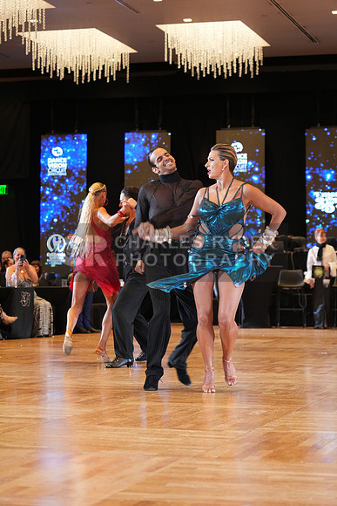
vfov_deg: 21.5
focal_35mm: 95
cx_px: 168
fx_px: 1333
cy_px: 253
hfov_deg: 14.4
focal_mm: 95
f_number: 4
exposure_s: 1/200
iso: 2500
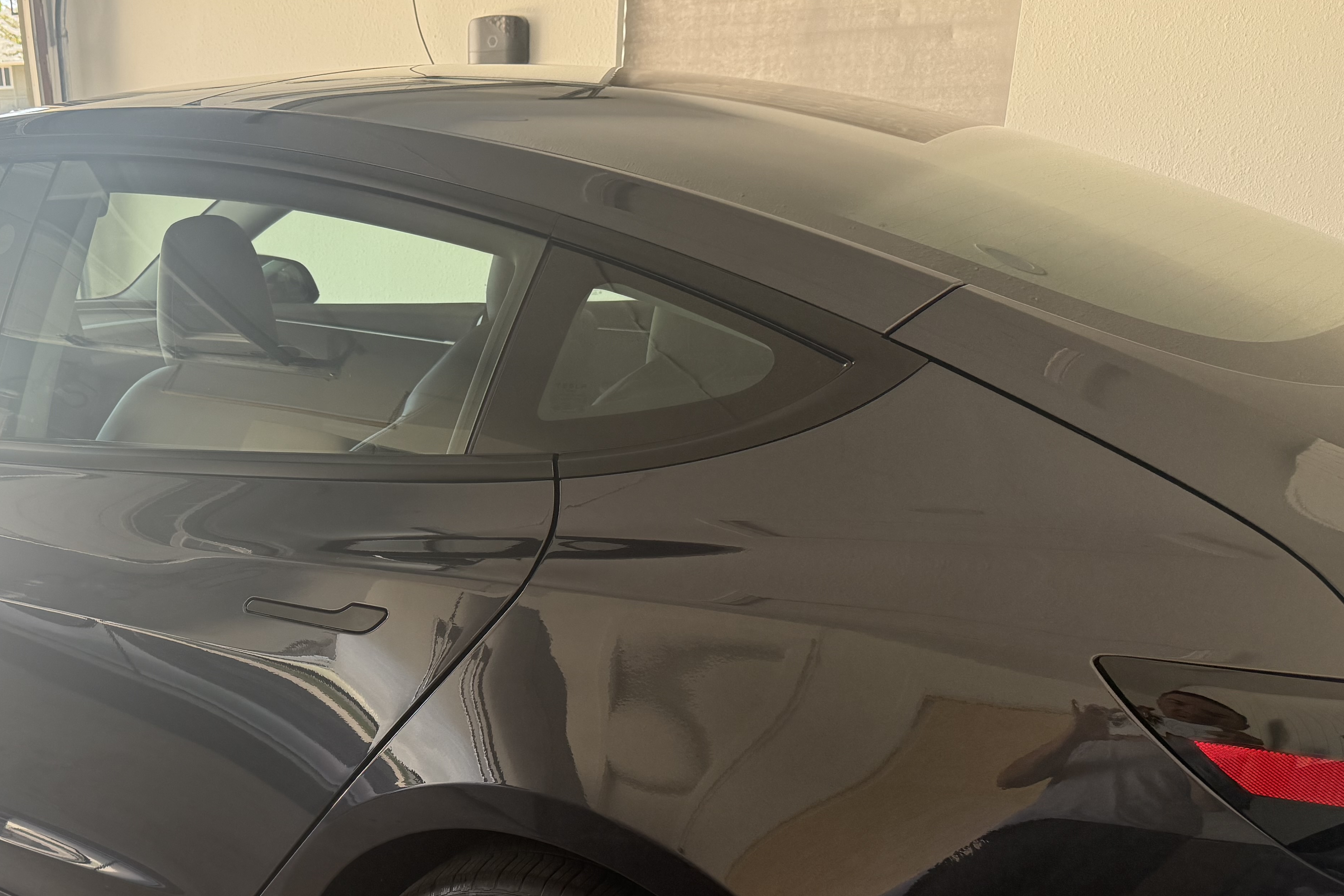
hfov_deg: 49.0
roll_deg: +1.1
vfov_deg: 33.9
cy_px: 736
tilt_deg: -23.6
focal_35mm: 38
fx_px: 1418
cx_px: 361
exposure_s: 1/217
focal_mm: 6.76
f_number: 1.78
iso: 200
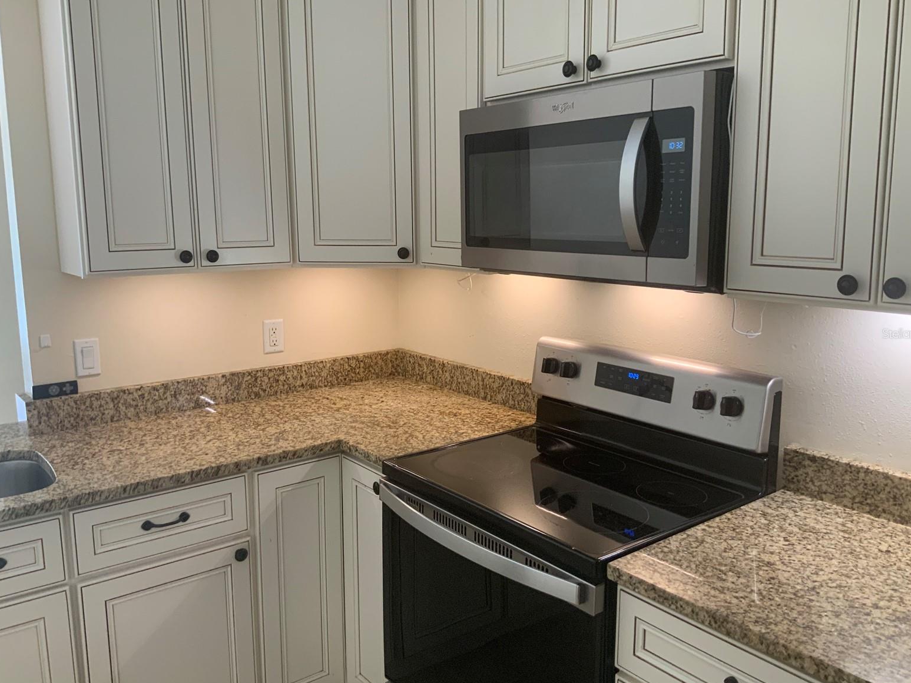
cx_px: 467
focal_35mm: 30
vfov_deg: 46.8
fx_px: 789
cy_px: 333
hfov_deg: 60.0
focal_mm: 3
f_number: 1.8
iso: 80
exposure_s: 1/57
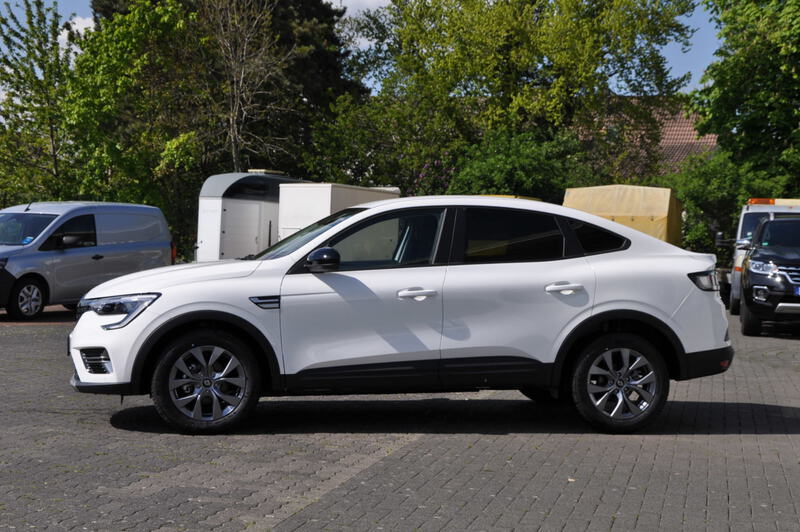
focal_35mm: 60
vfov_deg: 22.6
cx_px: 400
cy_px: 266
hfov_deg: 33.4
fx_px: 1332
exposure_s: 1/500
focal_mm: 40
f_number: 11
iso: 200
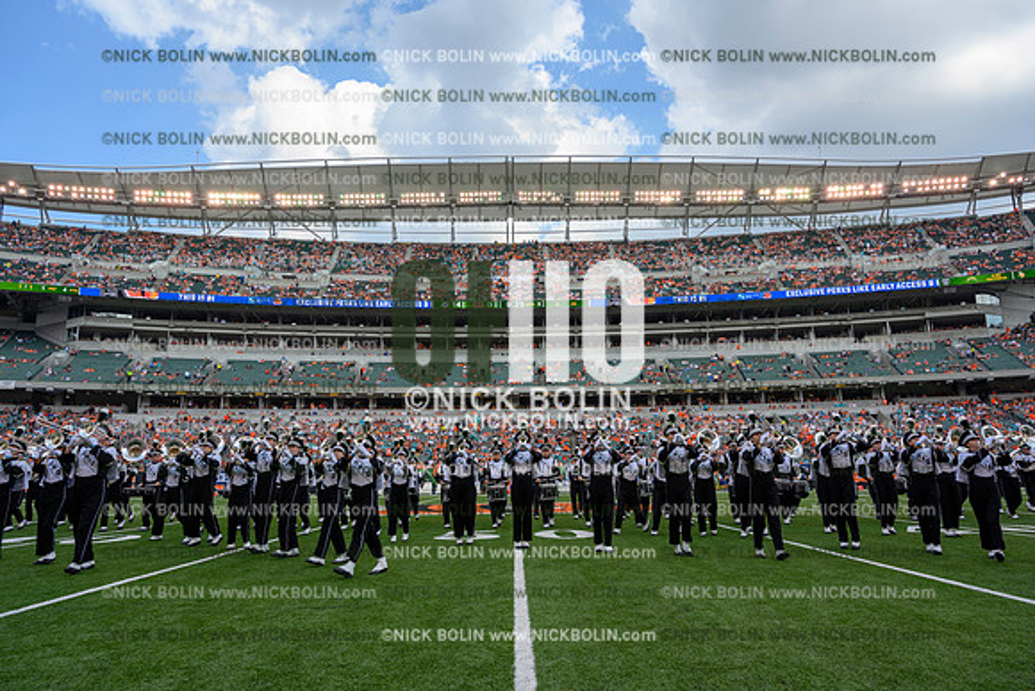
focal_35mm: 24
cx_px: 518
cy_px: 346
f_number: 7.1
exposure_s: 1/125
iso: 80
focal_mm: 24
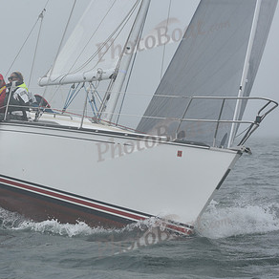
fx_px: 1076
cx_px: 47
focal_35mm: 118
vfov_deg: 14.8
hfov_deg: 14.7
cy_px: 101
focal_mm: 70
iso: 250
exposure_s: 1/800
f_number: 10
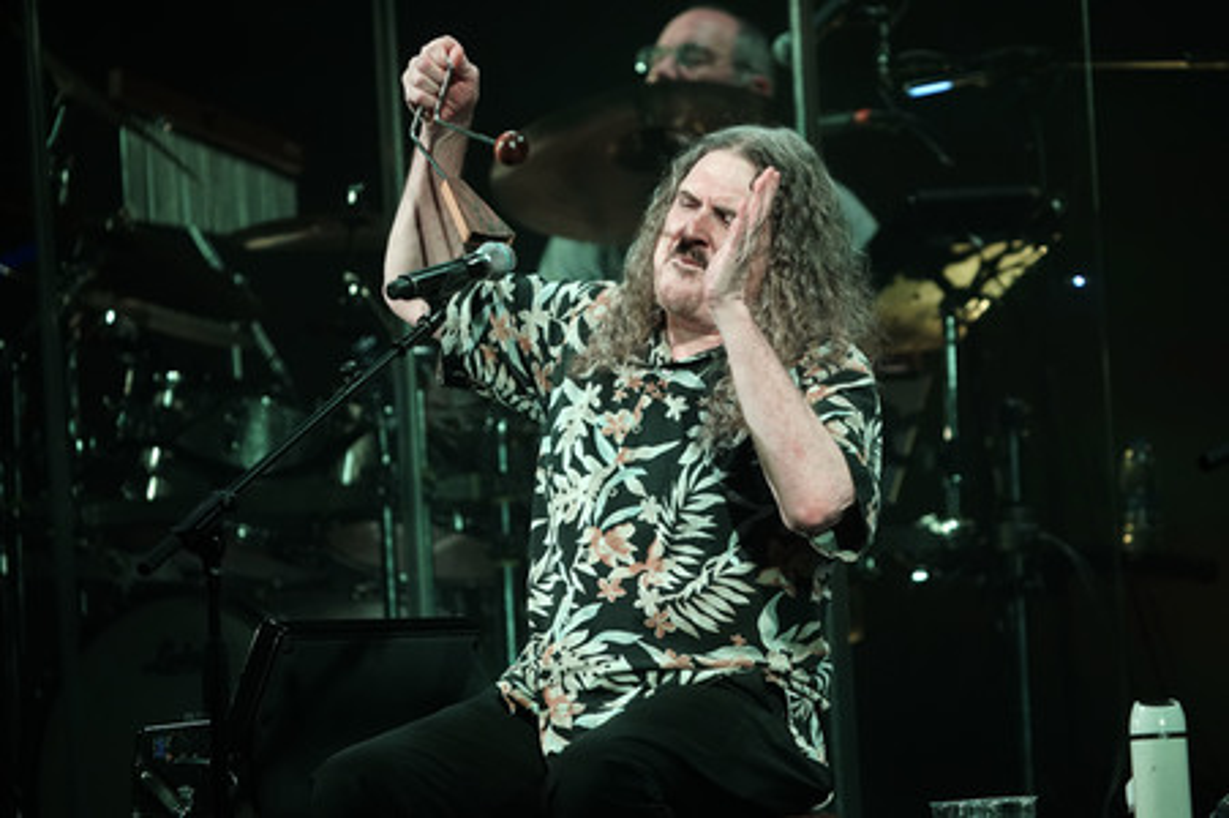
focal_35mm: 400
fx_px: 13645
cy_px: 409
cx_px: 614
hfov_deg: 5.2
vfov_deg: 3.4
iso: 3200
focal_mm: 400
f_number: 6.3
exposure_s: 1/500
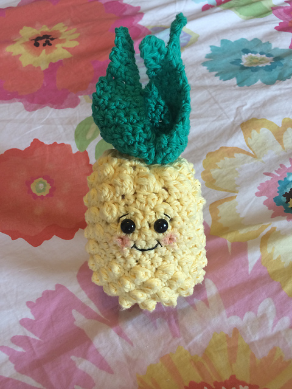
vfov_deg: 60.0
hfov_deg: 46.8
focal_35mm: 30
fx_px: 337
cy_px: 194
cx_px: 146
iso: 50
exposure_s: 1/30
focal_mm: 4.12
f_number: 2.2
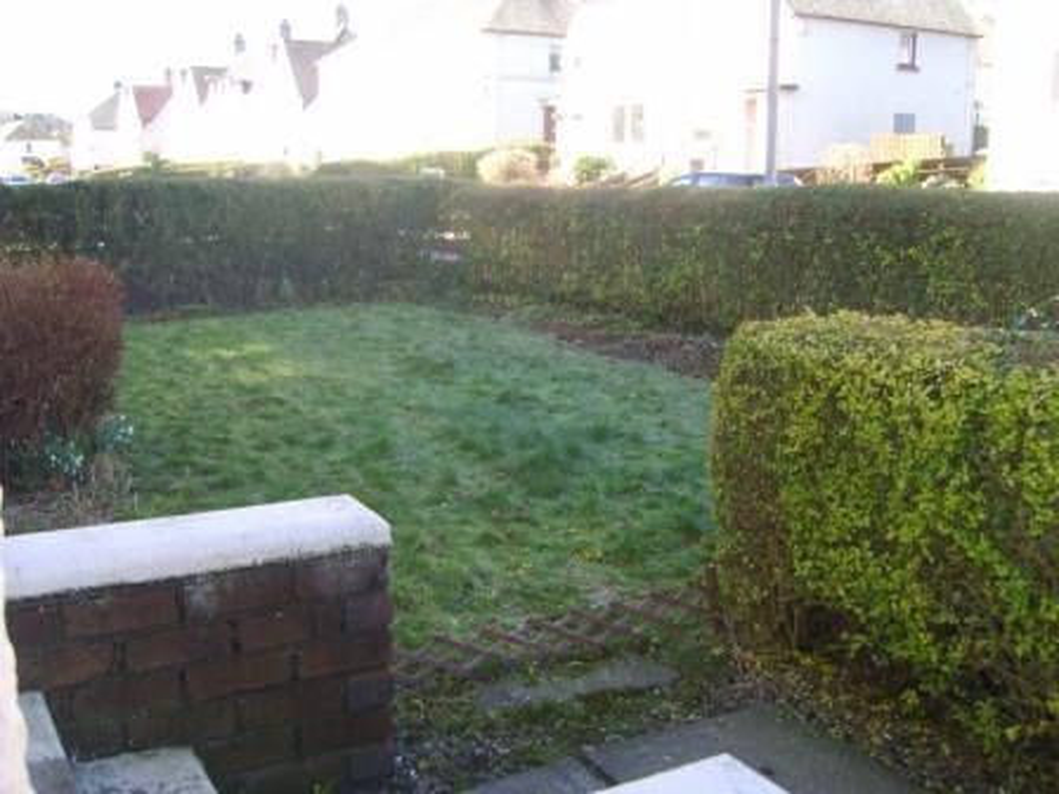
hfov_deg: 49.0
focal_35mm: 38
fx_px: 1163
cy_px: 397
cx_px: 530
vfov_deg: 37.7
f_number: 2.8
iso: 50
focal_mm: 7.8
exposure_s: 1/100
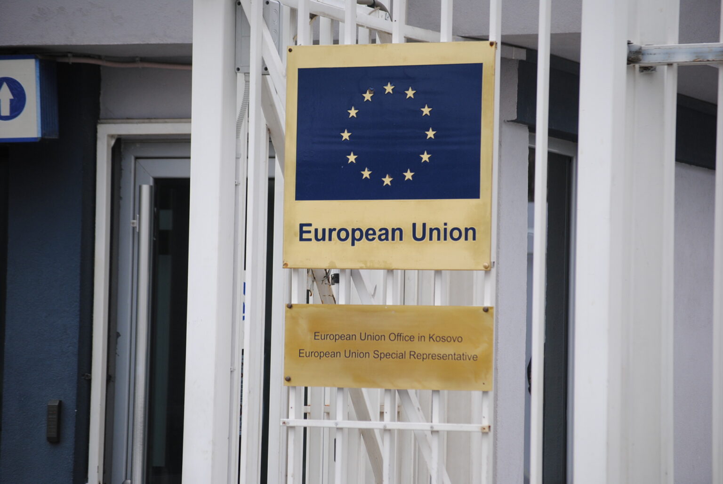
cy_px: 242
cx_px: 362
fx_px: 3016
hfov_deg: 13.7
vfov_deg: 9.2
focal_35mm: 150
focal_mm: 100
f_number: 4.5
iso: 200
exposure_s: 1/200
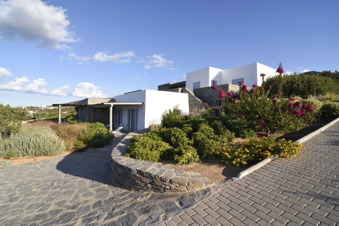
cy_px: 113
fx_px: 155
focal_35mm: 16
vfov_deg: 72.1
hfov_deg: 95.0
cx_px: 170
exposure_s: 1/125
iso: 200
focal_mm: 11
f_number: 11
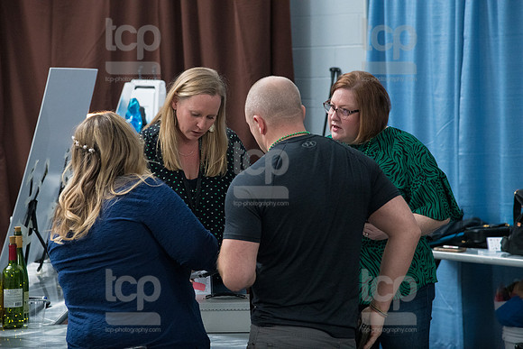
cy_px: 174
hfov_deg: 18.6
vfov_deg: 12.5
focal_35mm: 110
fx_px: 1598
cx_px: 262
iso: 4000
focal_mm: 110
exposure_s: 1/250
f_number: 5.6
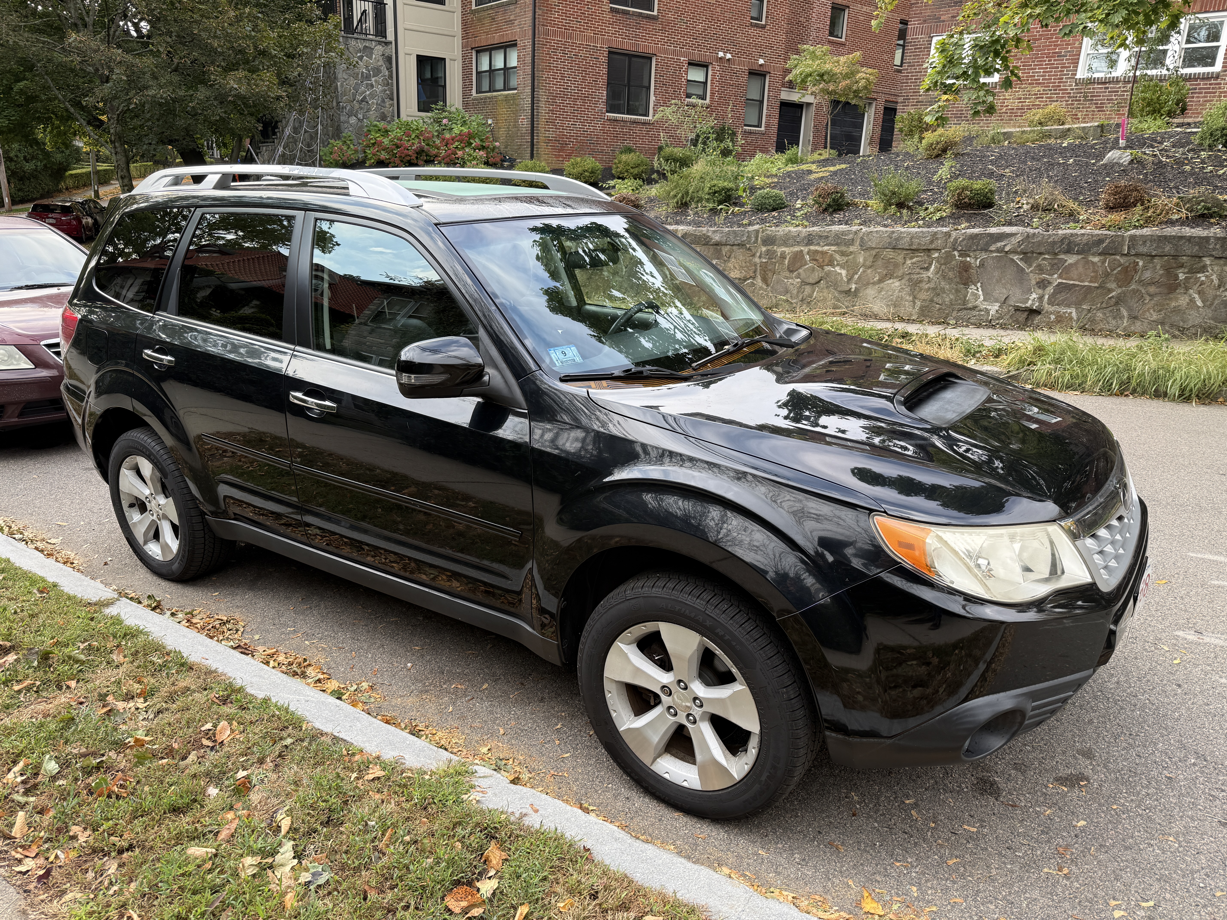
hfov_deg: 71.6
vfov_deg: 56.8
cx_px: 614
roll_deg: -2.1
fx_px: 851
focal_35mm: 24
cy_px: 460
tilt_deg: -17.2
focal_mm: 6.76
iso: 80
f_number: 1.78
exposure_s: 1/370
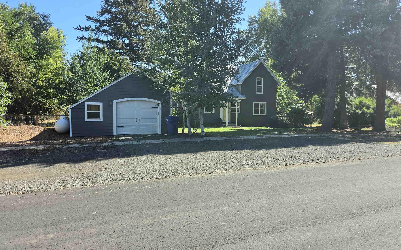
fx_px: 273
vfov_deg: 49.3
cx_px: 204
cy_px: 119
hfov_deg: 72.5
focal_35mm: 25
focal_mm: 5.4
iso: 80
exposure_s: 1/2500
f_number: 1.8
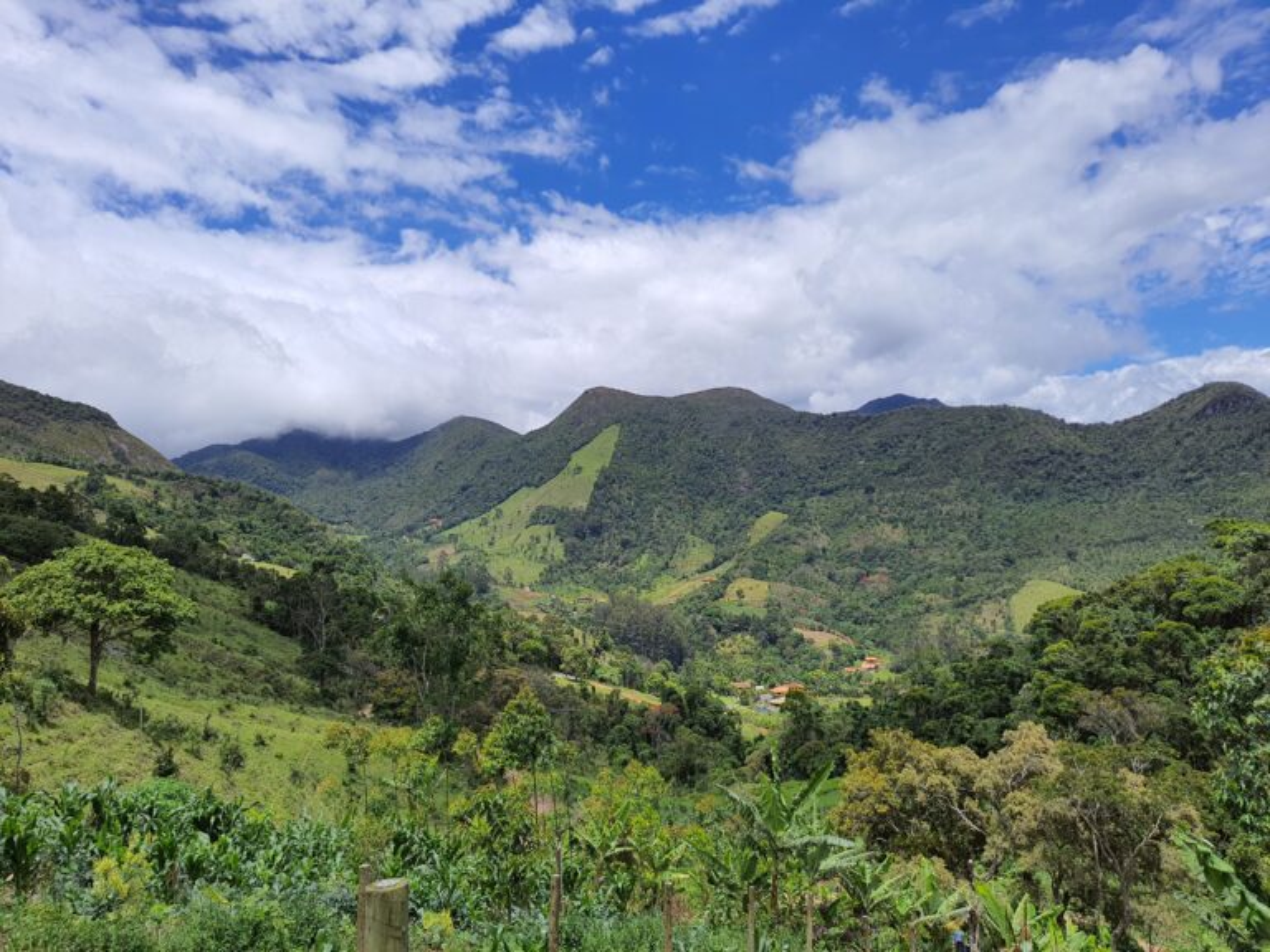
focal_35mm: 24
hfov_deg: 71.6
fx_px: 881
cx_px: 635
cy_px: 476
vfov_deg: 56.8
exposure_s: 1/2400
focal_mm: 5.23
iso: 50
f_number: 1.8
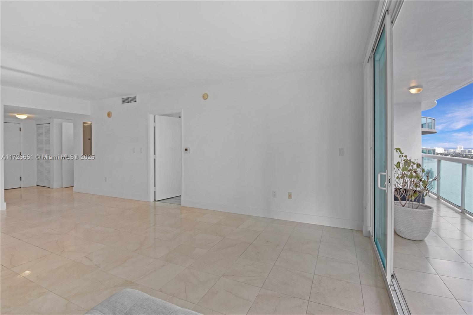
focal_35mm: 15
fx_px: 197
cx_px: 236
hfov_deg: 100.4
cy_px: 158
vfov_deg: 77.3
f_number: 8
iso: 400
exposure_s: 1/60
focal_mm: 10
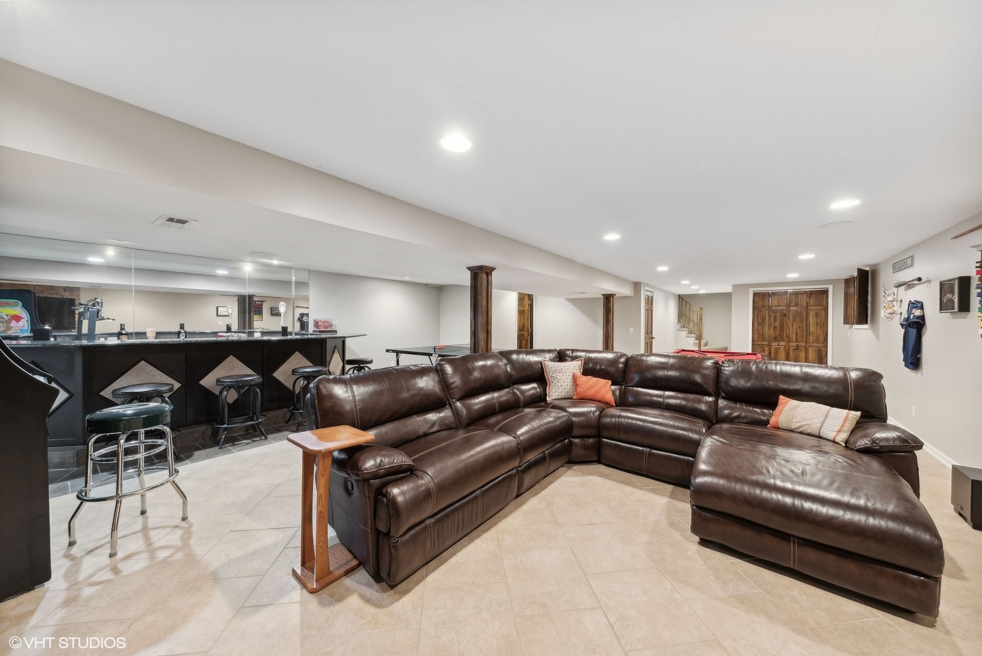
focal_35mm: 12
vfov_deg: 90.1
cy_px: 328
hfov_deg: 112.6
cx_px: 491
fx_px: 327
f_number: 9
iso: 200
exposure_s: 1/1.25
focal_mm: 12
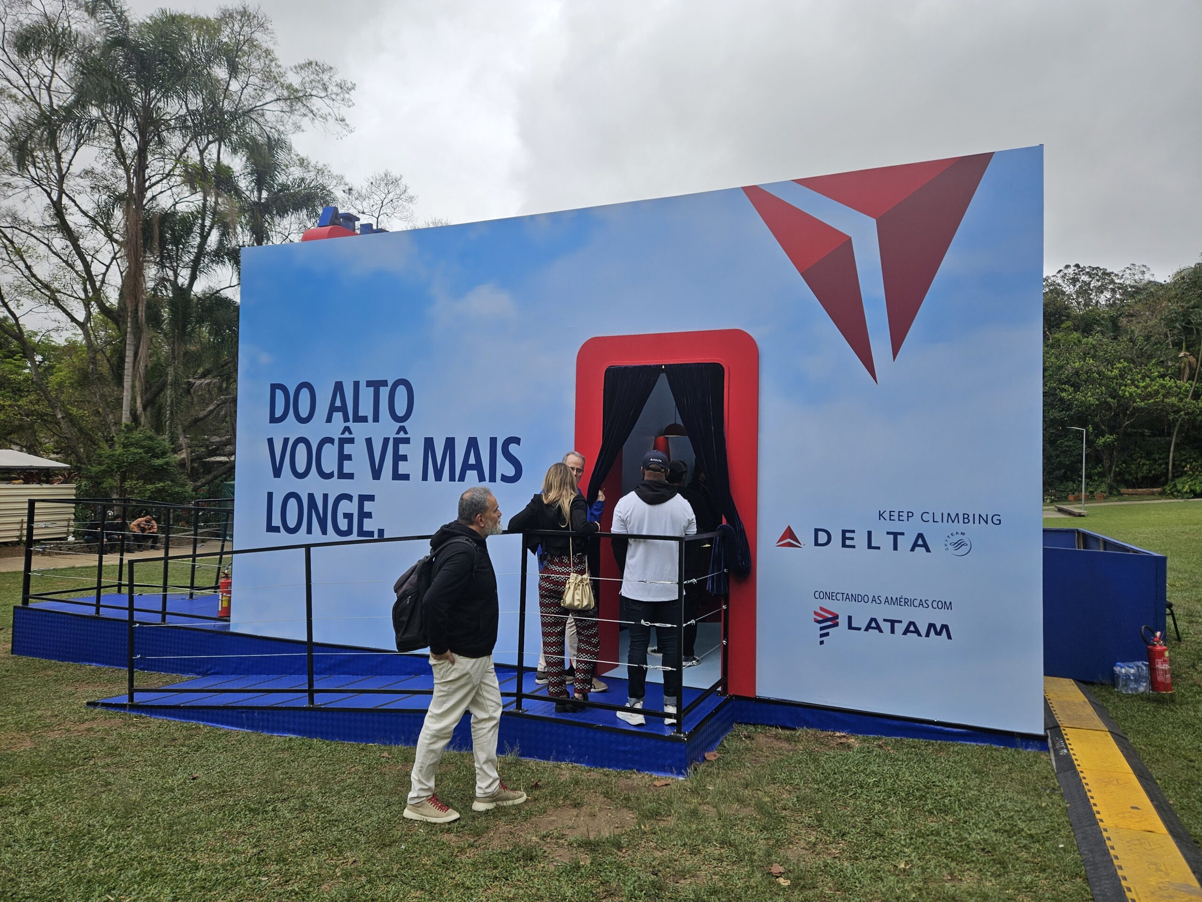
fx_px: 799
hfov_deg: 73.9
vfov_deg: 58.9
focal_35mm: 23
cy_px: 451
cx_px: 601
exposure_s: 1/786
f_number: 1.8
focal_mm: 5.4
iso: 25
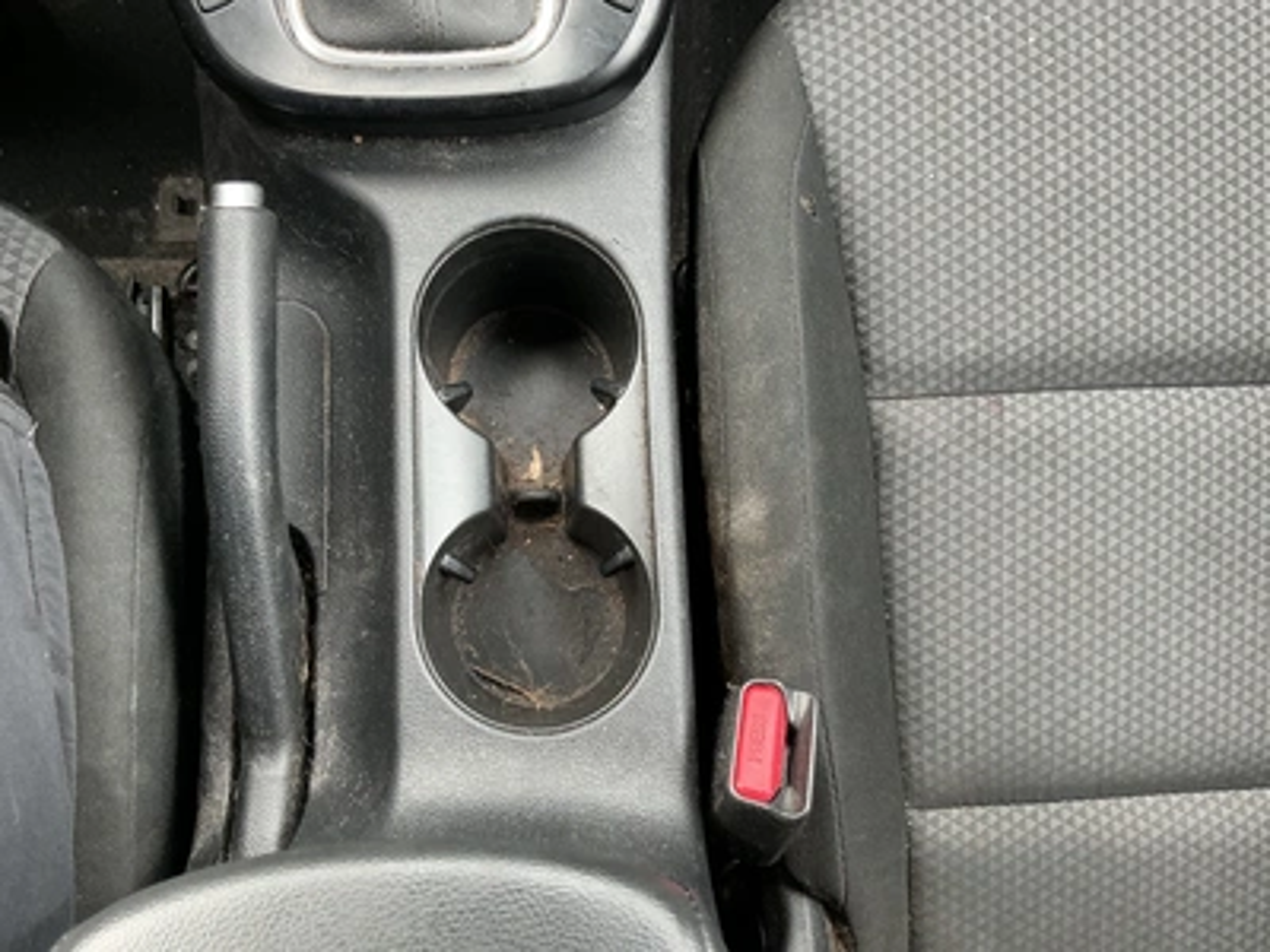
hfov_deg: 63.4
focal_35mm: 28
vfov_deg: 49.7
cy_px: 476
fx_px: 1027
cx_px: 635
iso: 64
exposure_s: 1/72
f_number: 1.8
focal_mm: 3
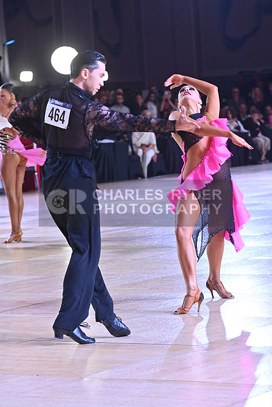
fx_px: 1699
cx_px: 136
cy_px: 204
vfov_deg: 13.7
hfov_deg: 9.2
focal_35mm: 150
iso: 4000
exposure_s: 1/400
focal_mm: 150
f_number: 7.1
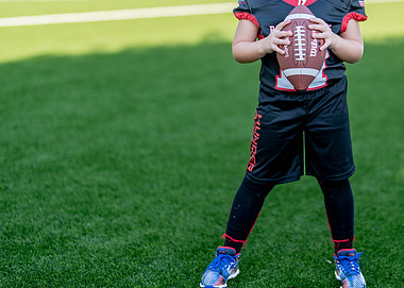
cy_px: 91
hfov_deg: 24.6
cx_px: 291
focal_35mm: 80
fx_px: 917
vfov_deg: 17.8
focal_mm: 50
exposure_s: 1/1250
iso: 100
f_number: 1.2
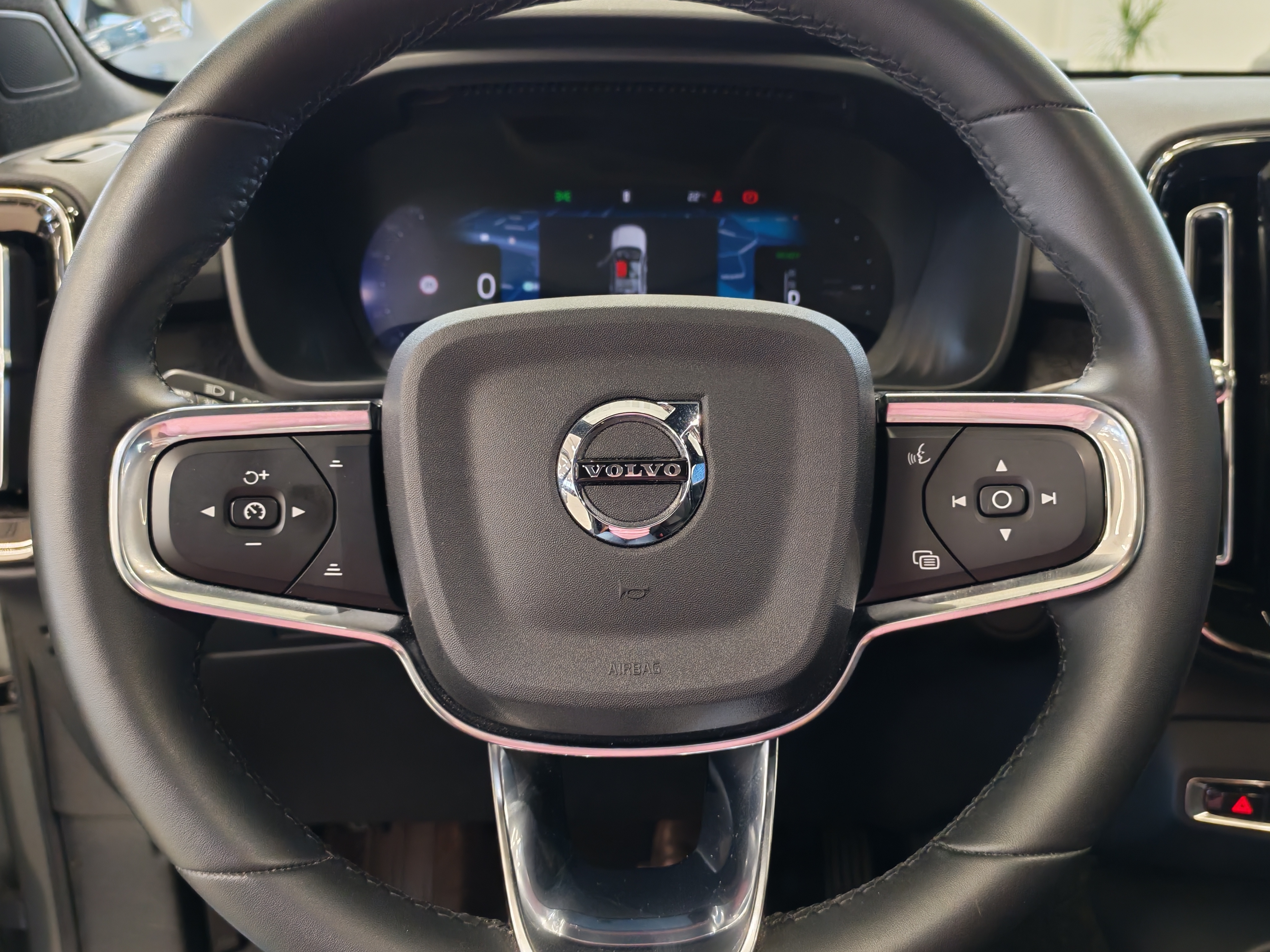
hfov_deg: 55.4
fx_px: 1211
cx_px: 635
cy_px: 476
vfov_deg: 42.9
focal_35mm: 33
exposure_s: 1/50
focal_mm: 6.12
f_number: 1.9
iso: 800
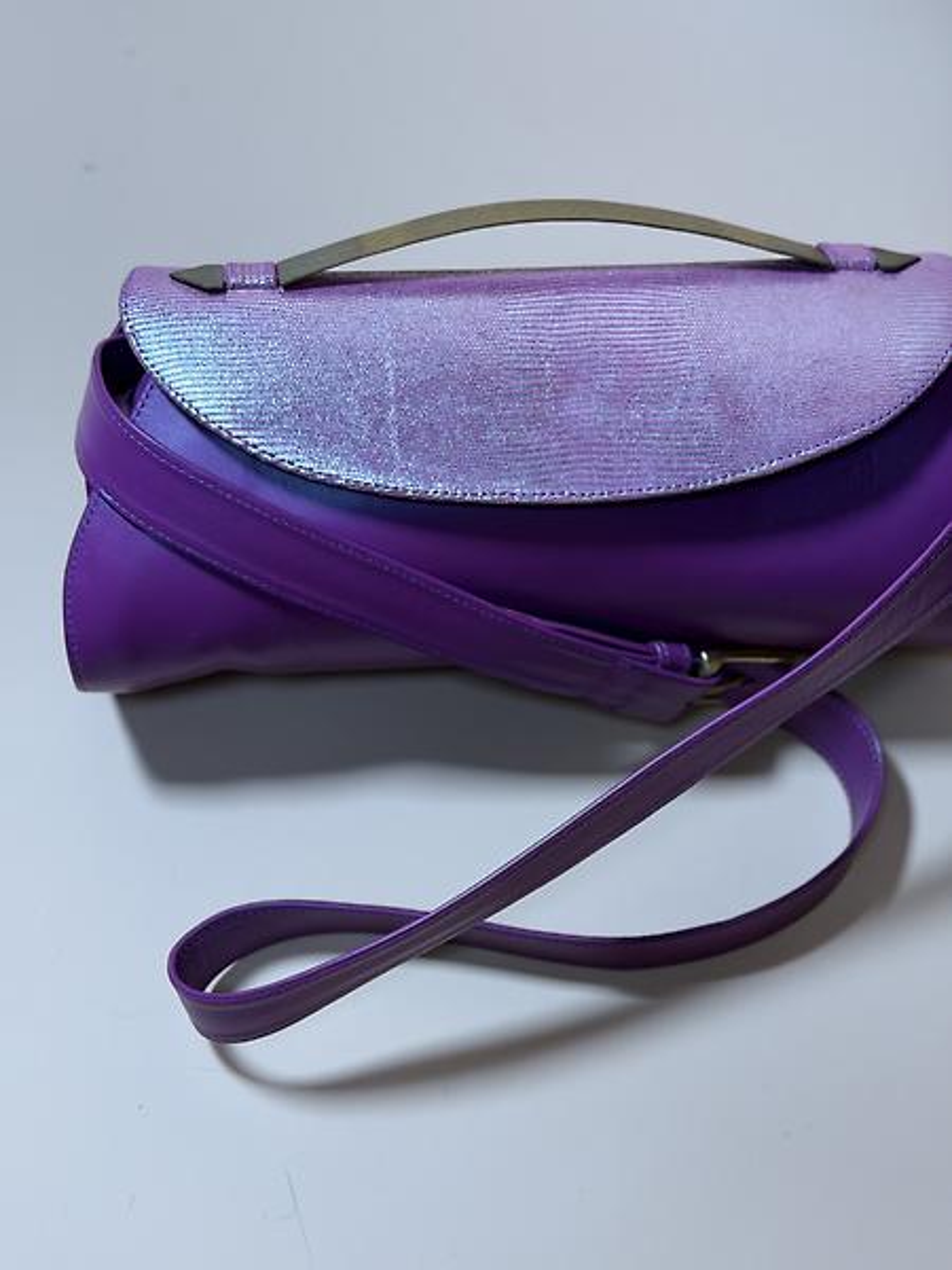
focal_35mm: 48
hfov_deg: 30.3
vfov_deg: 39.7
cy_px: 635
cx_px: 476
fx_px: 1760
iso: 64
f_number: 1.78
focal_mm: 6.76
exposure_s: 1/100
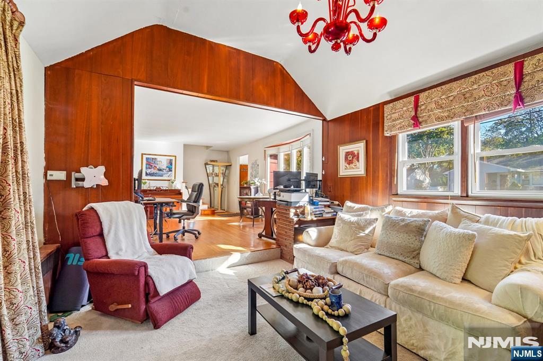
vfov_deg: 81.2
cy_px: 180
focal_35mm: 14
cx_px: 272
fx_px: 211
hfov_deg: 104.3
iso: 400
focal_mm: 14
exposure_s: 1/30
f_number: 8
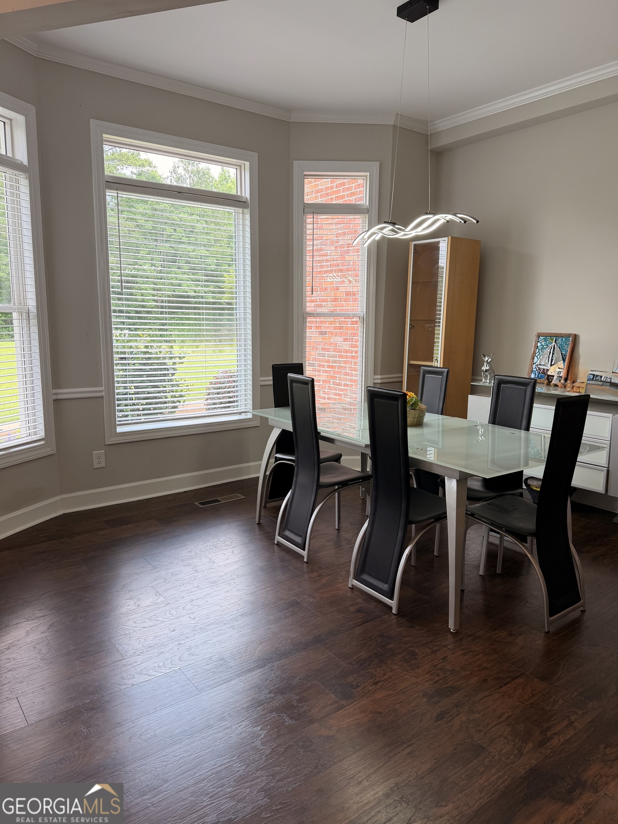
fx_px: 571
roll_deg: -0.6
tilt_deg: -9.2
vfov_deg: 71.6
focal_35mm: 24
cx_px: 309
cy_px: 412
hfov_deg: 56.8
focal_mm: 6.76
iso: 80
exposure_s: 1/170
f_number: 1.78
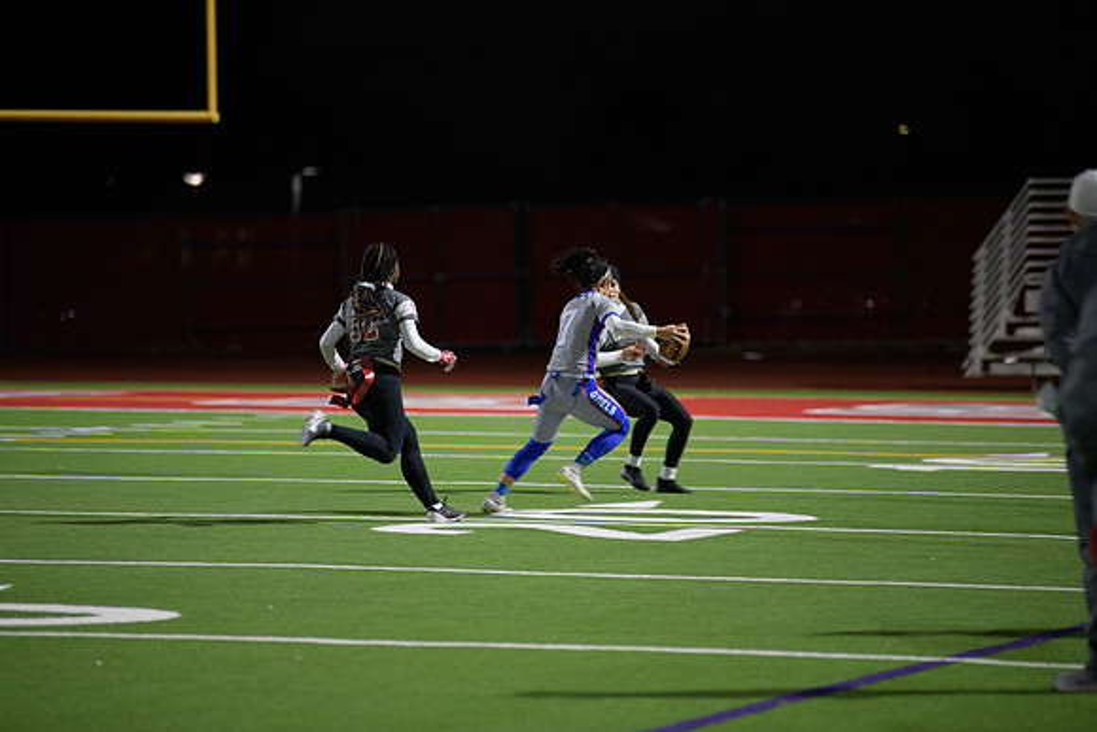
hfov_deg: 11.4
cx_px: 548
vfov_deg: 7.6
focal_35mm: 180
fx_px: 5486
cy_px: 366
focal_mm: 180
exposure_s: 1/200
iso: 1100
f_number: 2.8
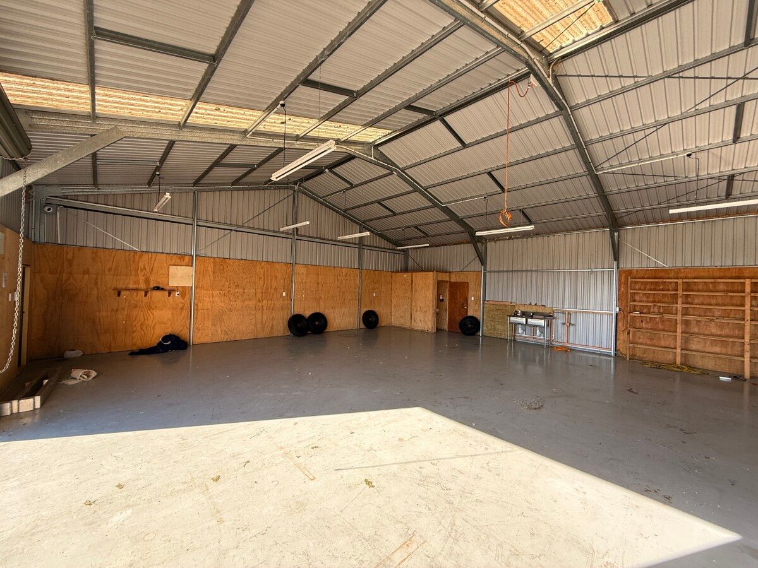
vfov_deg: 85.7
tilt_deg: +2.6
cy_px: 284
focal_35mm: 14
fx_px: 307
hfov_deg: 102.1
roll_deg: -1.2
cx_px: 379
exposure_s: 1/126
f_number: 2.2
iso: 64
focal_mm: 2.22
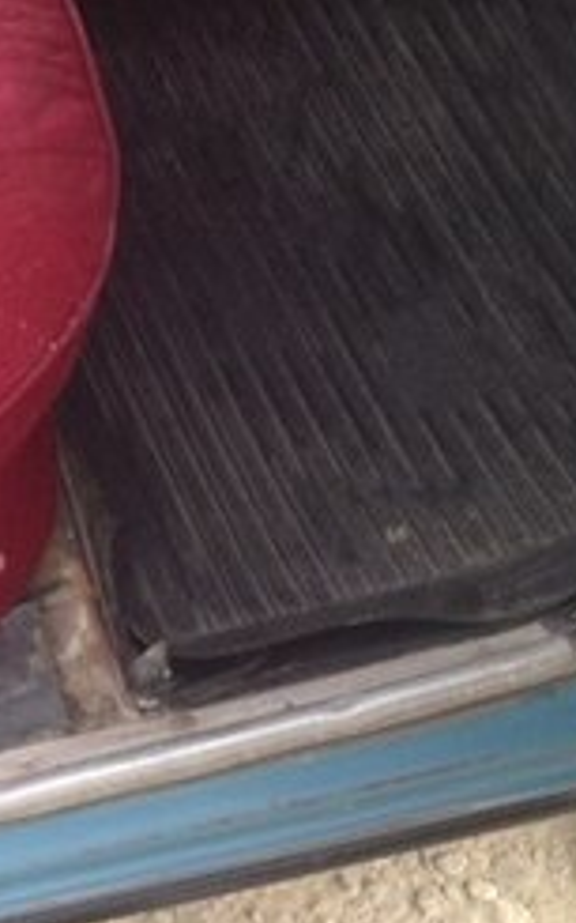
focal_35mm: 100
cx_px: -599
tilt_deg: -55.6
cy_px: 567
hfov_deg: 11.7
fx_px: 2513
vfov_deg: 20.8
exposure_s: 1/120
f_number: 2.4
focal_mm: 4.28
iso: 50
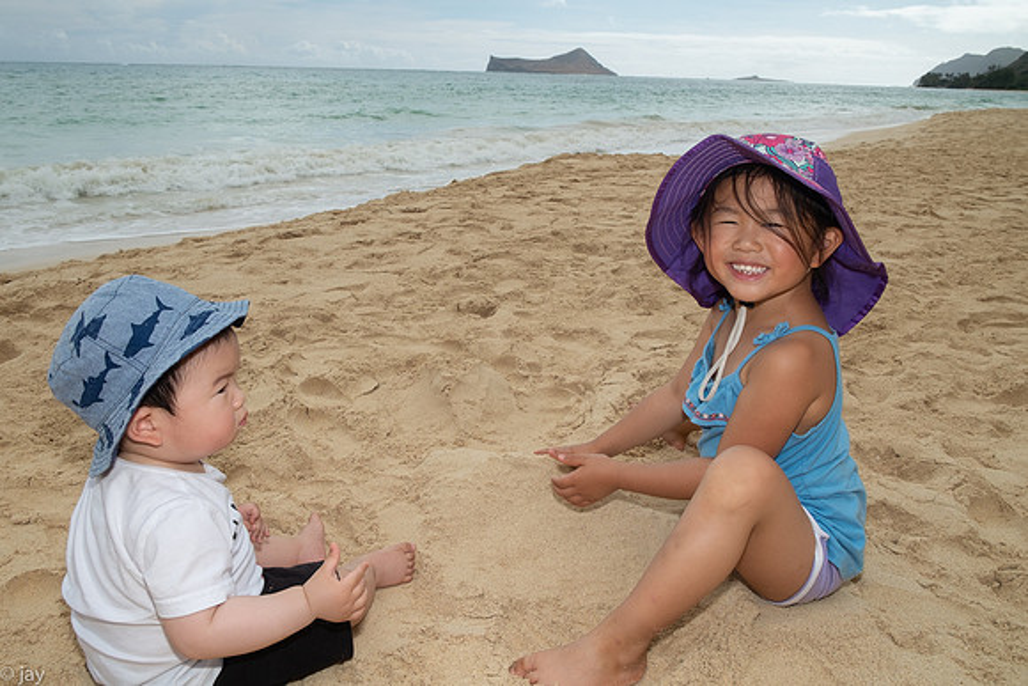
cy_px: 343
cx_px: 514
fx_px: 791
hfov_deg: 66.0
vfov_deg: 46.9
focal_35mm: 28
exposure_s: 1/200
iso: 200
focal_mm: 18
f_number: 10
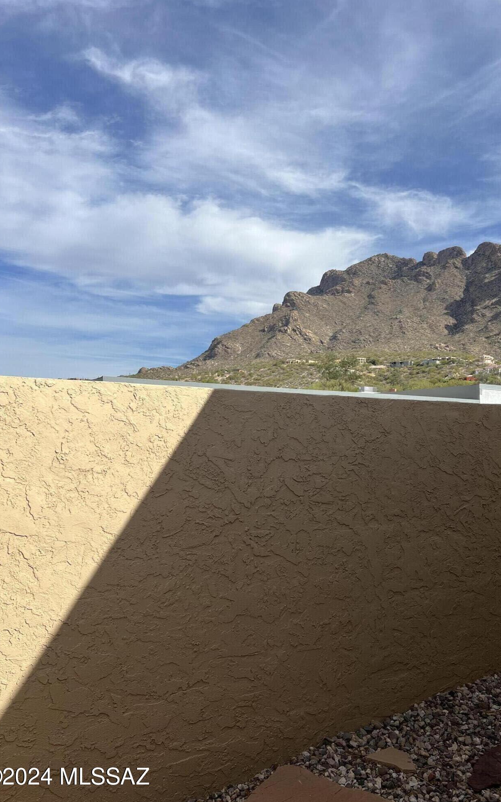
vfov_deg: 66.5
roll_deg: -0.6
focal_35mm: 28
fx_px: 612
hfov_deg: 44.4
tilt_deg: +4.4
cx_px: 288
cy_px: 406
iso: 50
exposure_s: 1/5076
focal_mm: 5.7
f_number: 1.5
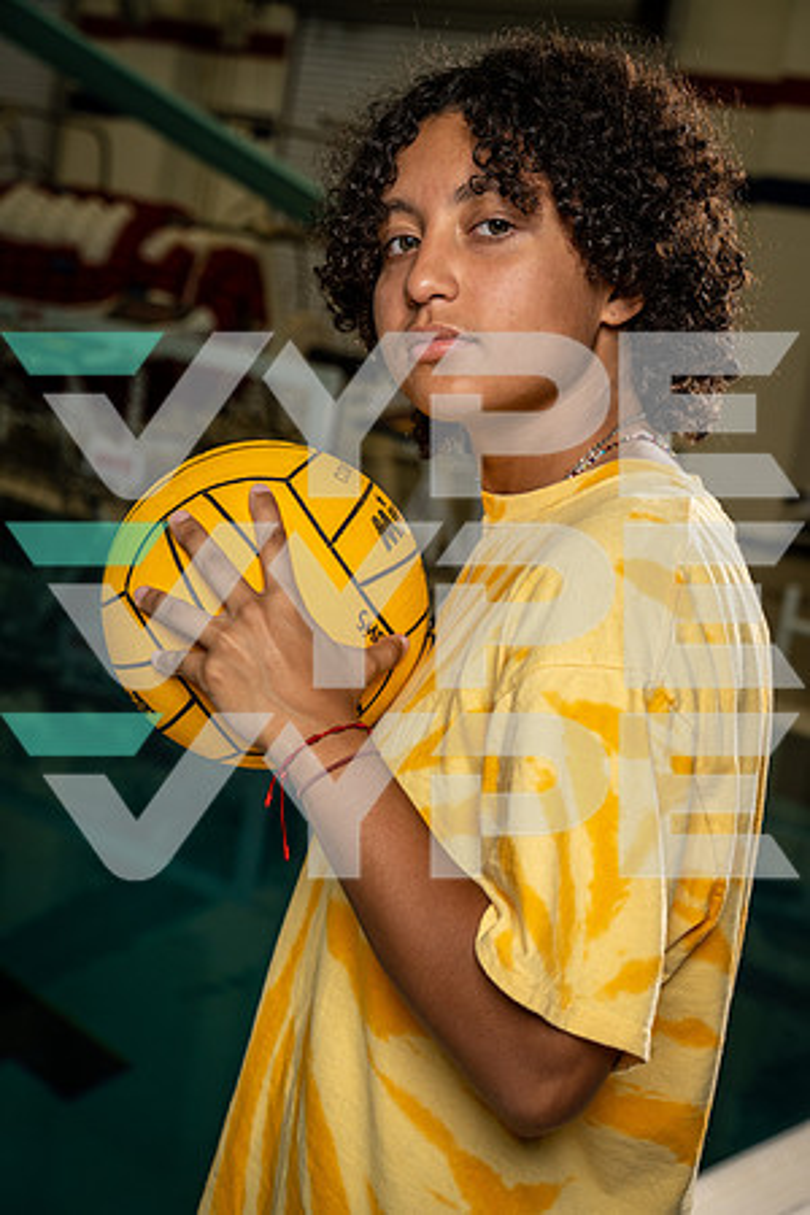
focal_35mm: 62
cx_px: 405
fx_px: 2092
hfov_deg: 21.9
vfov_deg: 32.4
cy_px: 608
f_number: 5.6
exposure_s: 1/250
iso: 640
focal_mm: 62
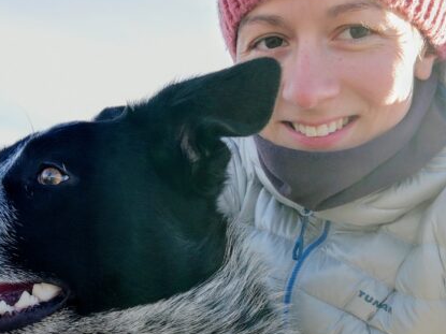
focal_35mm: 48
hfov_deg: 39.6
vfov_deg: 30.1
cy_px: 209
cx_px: 206
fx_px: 618
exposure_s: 1/415
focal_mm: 3.46
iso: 50
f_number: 2
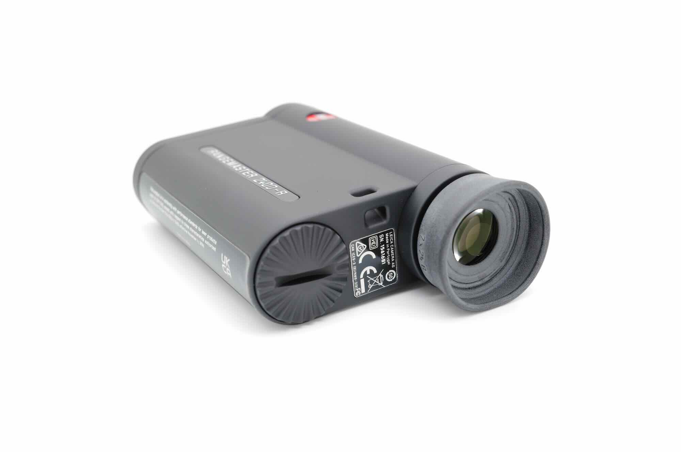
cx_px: 340
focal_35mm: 43
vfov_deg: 31.1
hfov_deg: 45.5
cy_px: 226
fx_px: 812
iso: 800
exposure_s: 1/60
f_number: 9
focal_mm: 43
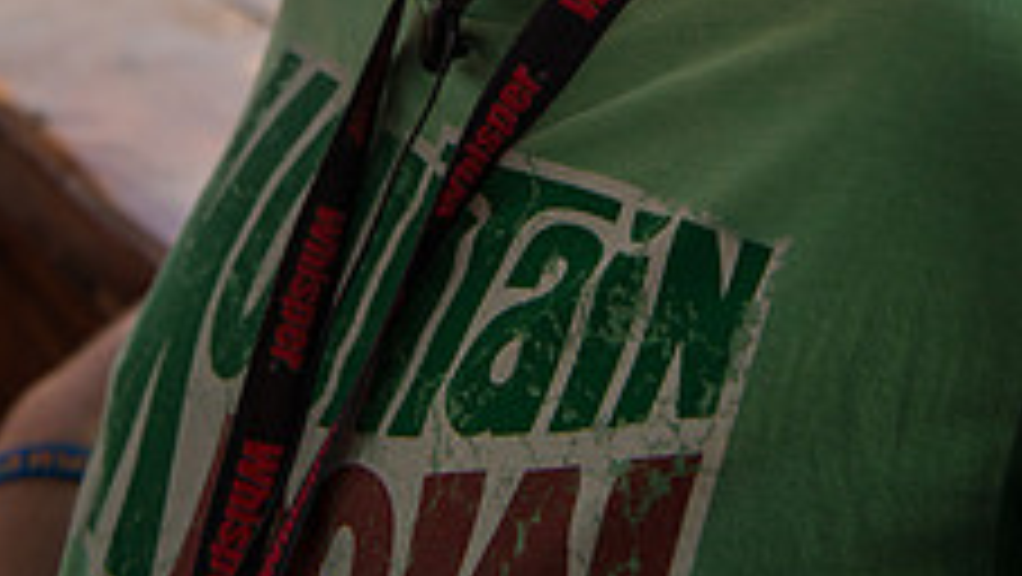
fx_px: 2251
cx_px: 513
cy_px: -410
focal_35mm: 83
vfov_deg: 13.3
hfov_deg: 25.6
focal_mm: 40
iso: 100
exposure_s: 1/250
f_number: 2.8
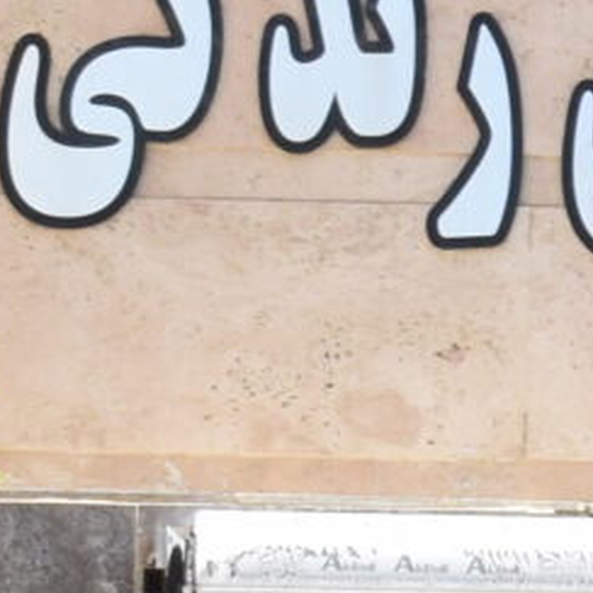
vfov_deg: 2.4
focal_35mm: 735
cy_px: 1005
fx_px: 14254
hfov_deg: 2.4
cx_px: 1954
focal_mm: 55
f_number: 10
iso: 400
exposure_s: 1/250
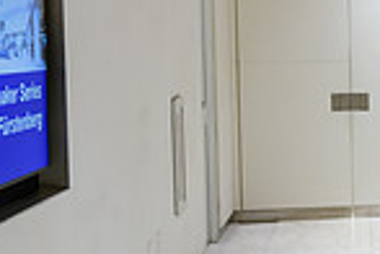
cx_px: 690
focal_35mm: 95
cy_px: 105
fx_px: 1003
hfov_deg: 17.4
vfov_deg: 14.4
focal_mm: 24
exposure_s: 1/125
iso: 1250
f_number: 3.2
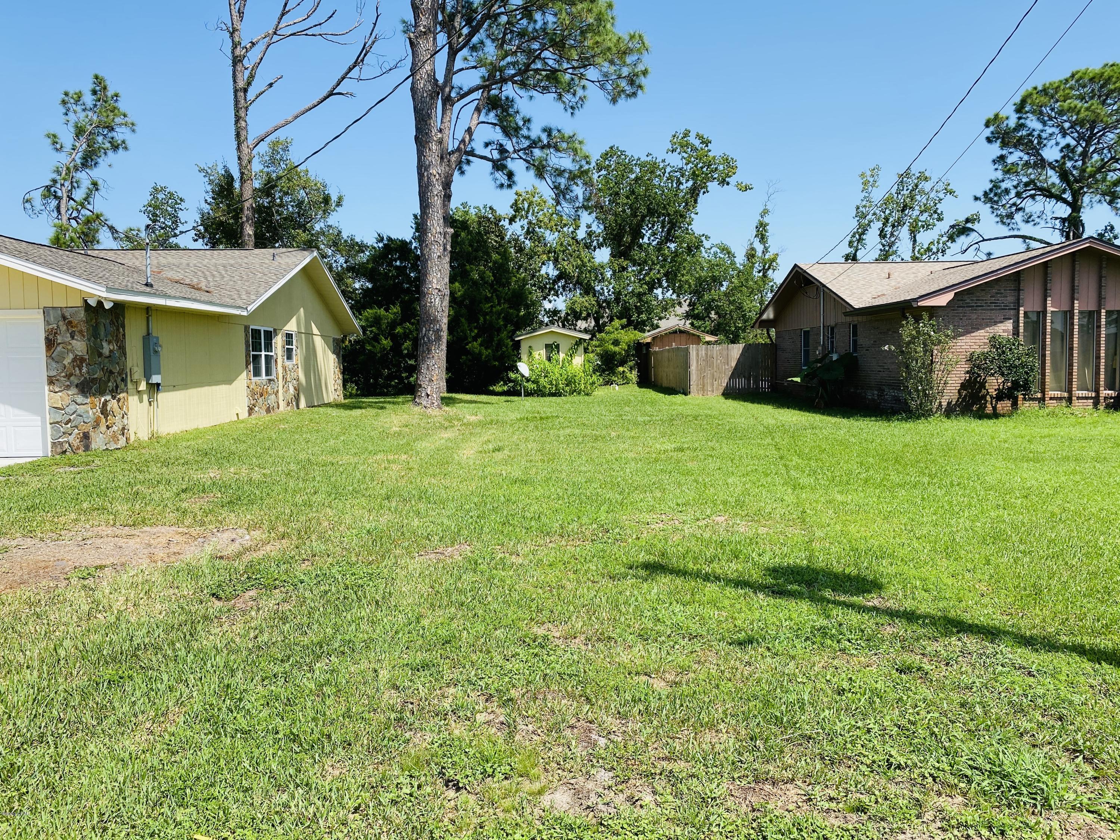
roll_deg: +1.1
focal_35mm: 26
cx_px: 560
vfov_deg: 53.1
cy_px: 420
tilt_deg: -2.4
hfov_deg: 67.3
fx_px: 841
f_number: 1.8
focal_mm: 4.25
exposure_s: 1/2268
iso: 32
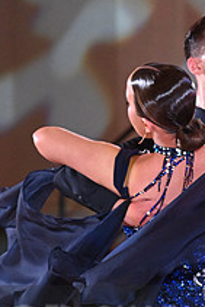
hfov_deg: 3.9
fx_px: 3044
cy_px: 335
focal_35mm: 357
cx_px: 184
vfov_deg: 5.7
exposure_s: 1/400
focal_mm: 130
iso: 5000
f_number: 4.5
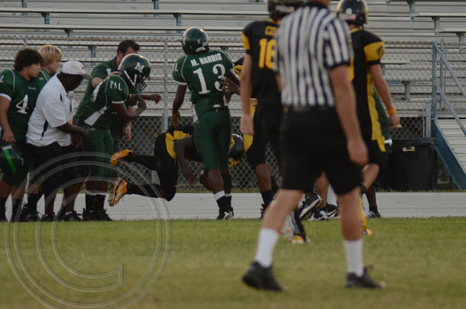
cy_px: 154
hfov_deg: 4.3
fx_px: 6200
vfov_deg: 2.9
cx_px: 233
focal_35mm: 480
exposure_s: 1/640
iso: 1600
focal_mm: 320
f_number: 5.6
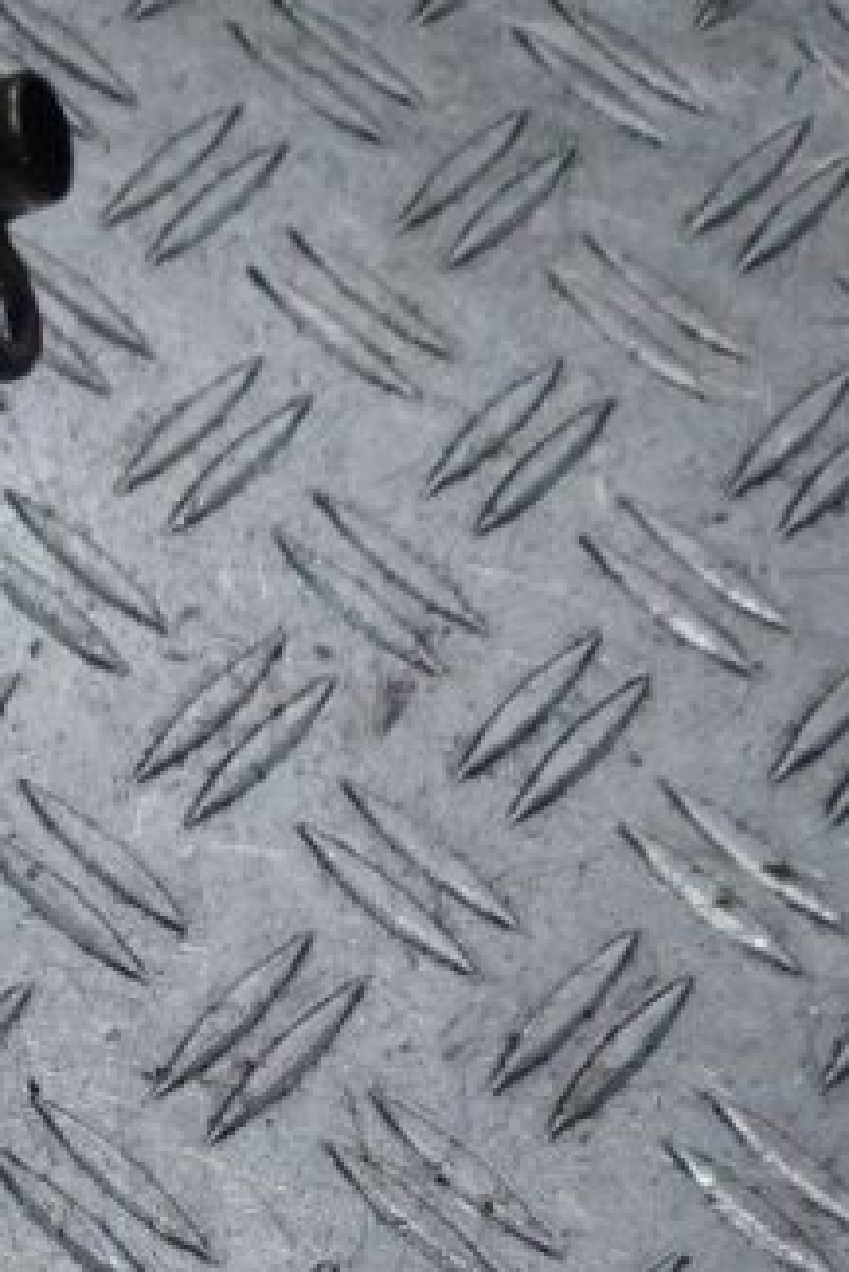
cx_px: -94
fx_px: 2261
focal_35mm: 64
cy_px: 1378
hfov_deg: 20.3
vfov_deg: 28.7
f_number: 1.8
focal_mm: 5.23
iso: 50
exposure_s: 1/100
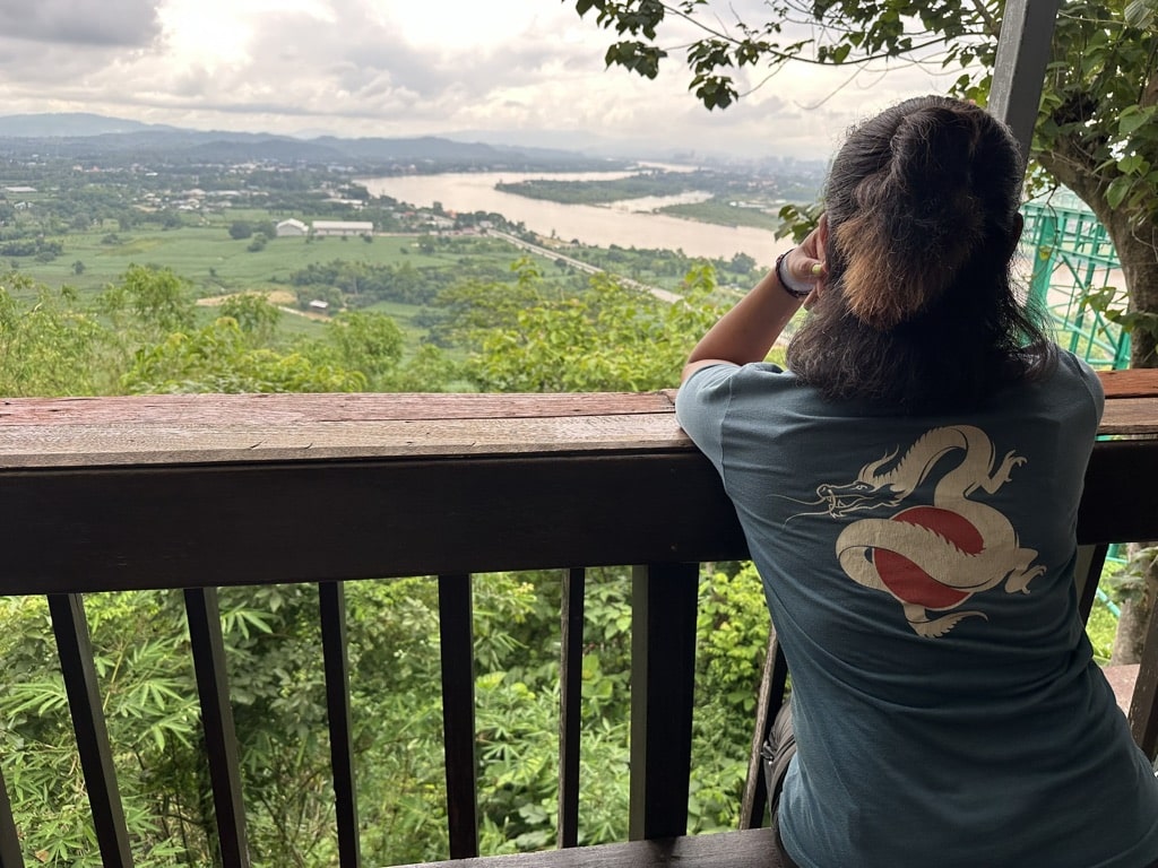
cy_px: 434
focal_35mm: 24
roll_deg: -2.5
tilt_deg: -17.9
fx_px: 803
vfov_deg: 56.8
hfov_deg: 71.6
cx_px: 579
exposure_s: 1/541
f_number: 1.78
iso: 80
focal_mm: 6.86
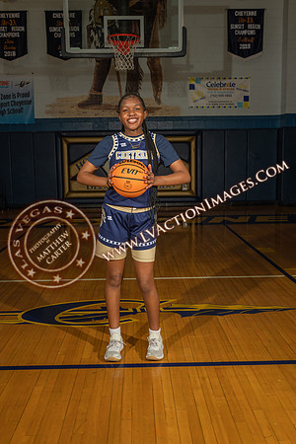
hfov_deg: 35.1
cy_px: 222
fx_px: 469
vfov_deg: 50.7
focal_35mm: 38
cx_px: 148
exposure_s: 1/200
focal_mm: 38
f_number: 7.1
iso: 160
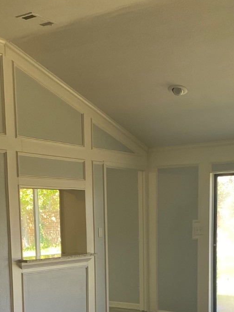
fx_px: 532
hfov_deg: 24.8
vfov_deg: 31.3
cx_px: 115
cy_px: 275
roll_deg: +0.6
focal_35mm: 59
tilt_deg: -5.0
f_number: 1.8
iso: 80
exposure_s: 1/60
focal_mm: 4.25
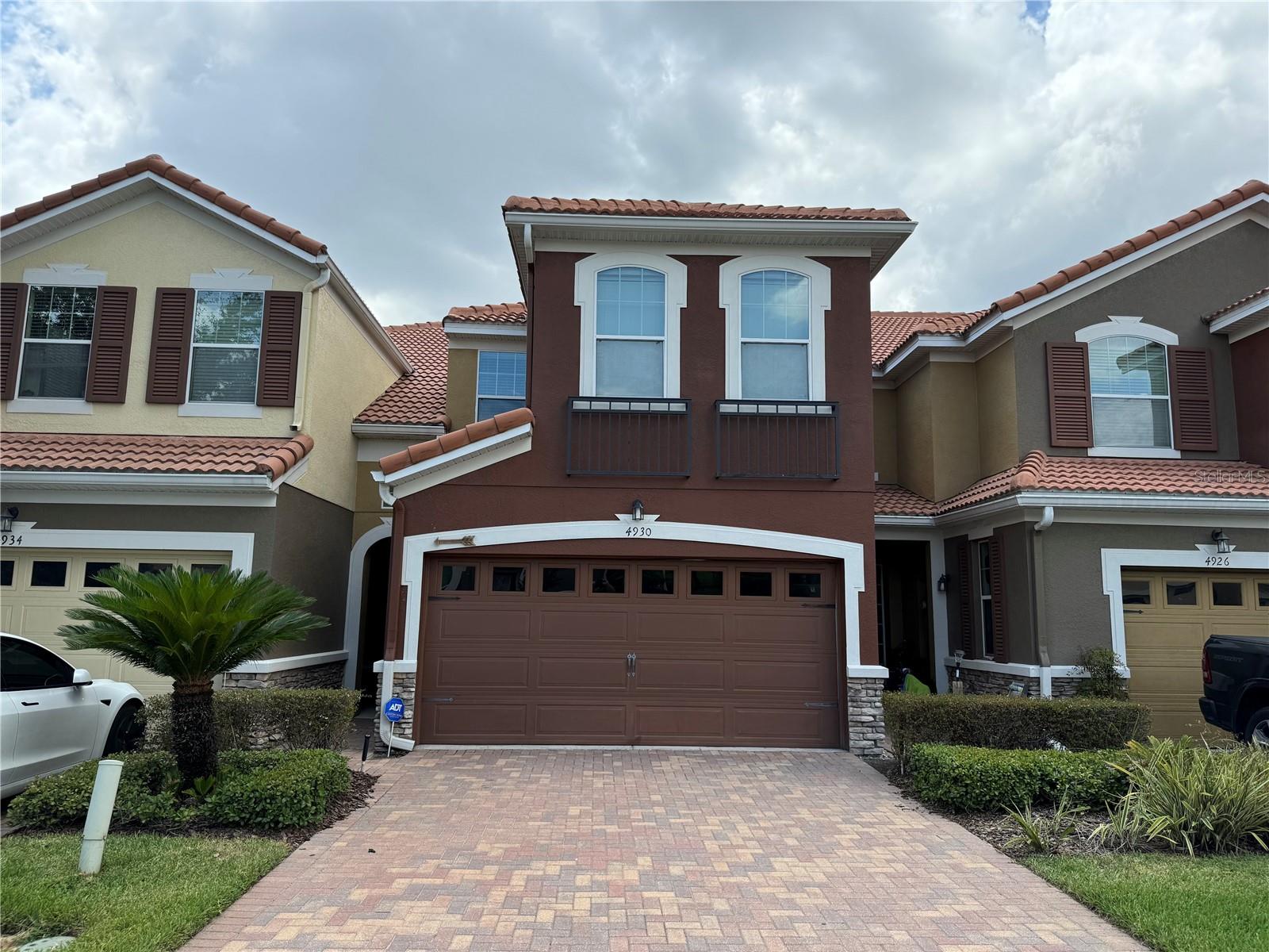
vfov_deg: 56.8
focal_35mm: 24
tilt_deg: +8.3
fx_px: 880
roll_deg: -1.7
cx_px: 634
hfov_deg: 71.6
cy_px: 476
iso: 80
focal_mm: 6.76
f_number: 1.78
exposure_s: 1/3247
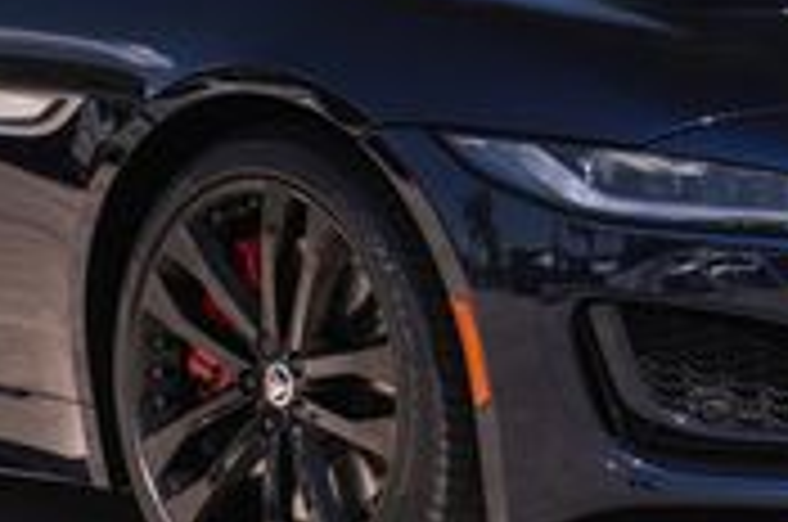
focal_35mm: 214
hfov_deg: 9.6
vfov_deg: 6.4
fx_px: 4676
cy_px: -23
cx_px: 311
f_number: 7.1
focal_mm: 48
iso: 200
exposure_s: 1/160
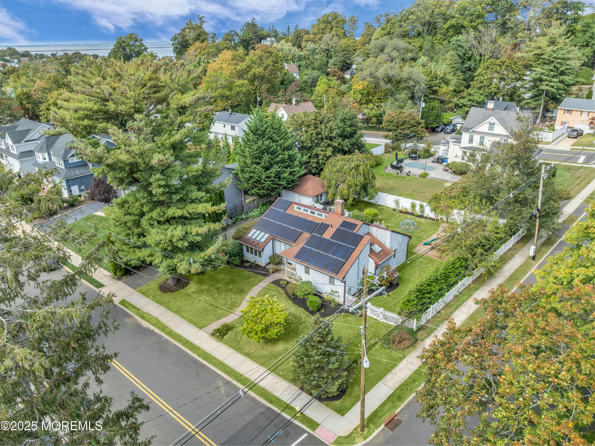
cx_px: 298
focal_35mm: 24
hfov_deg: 71.6
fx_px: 412
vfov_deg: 56.8
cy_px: 223
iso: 170
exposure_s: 1/1000
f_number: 2.8
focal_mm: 12.29
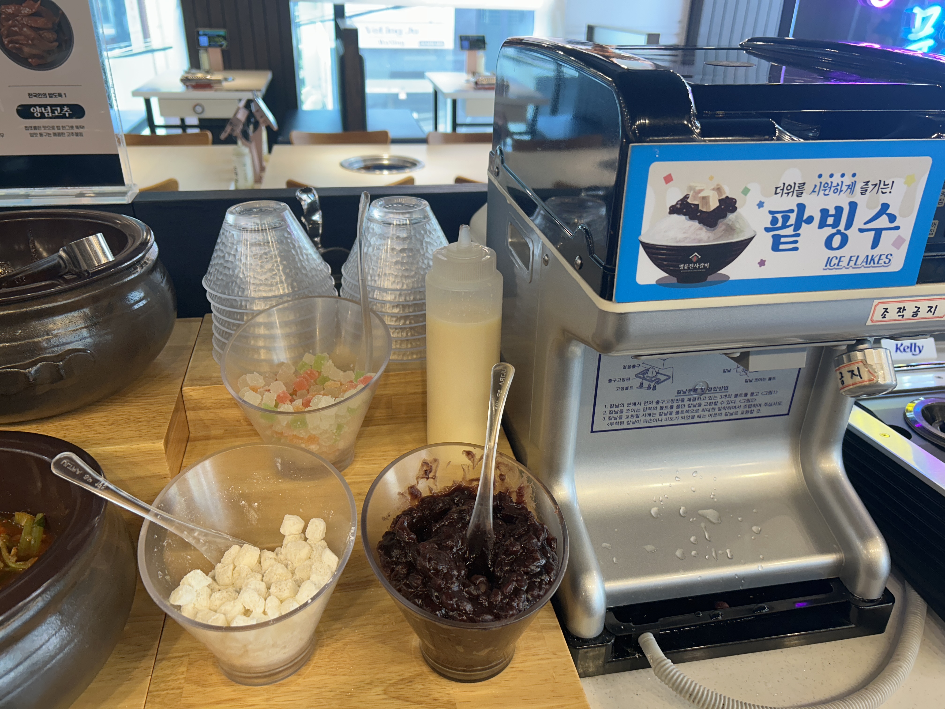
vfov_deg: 53.1
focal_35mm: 26
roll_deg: -1.4
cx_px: 472
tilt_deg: -24.6
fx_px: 710
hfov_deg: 67.3
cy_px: 354
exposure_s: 1/120
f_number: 1.5
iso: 64
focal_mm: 5.7
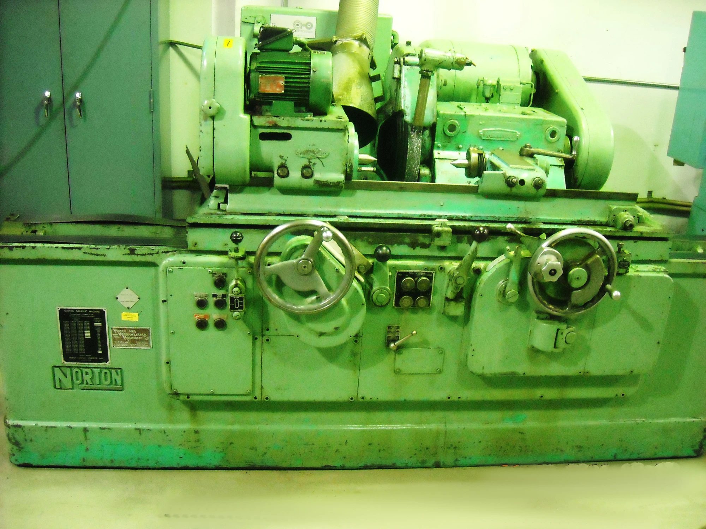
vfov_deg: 40.7
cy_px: 264
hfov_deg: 52.6
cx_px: 353
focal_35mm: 35
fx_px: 714
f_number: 2.8
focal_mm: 5.7
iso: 800
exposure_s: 1/30
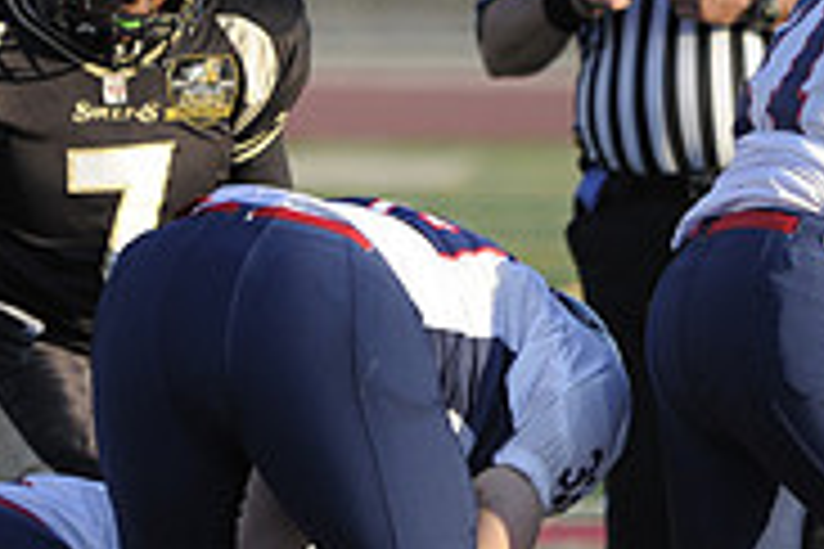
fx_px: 32706
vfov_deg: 1.0
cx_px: 252
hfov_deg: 1.4
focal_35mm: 1429
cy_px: 450
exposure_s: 1/1000
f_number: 6.3
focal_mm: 450
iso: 1100
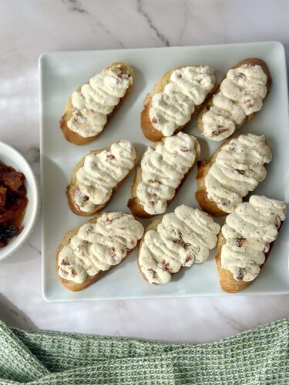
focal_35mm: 48
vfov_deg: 39.7
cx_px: 144
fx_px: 534
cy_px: 192
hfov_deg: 30.3
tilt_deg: -81.9
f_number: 1.78
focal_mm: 6.86
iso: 80
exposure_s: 1/1272
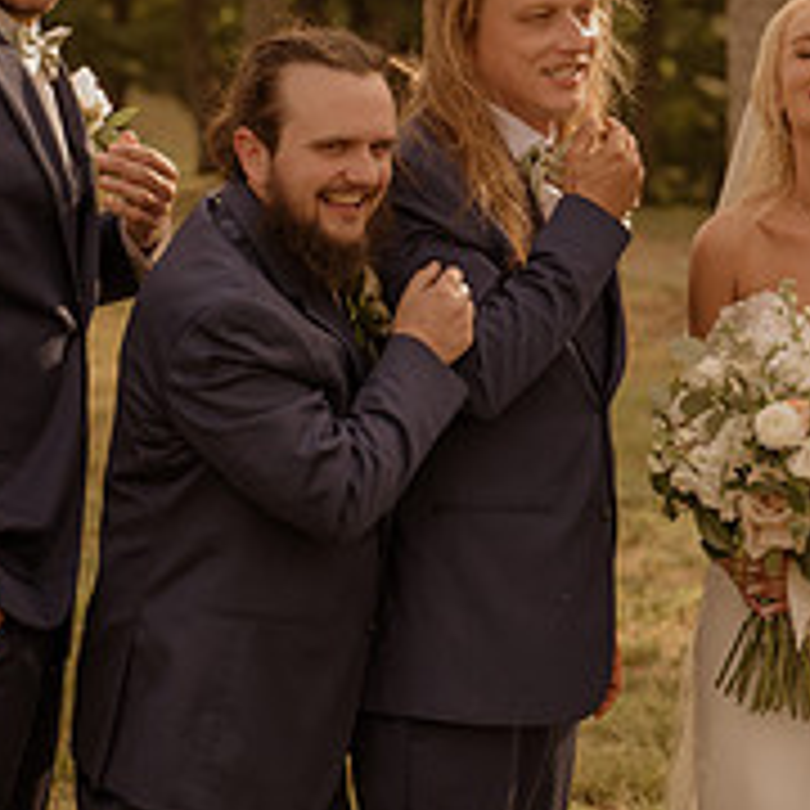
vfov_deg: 9.2
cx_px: 806
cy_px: 97
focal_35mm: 189
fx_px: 5004
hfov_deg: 9.2
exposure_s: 1/1250
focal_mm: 66
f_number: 2.8
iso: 500
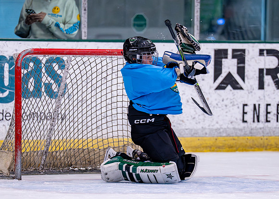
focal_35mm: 390
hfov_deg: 5.2
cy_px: 127
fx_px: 3092
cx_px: 143
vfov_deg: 3.7
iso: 2500
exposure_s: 1/1250
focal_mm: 200
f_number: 2.8
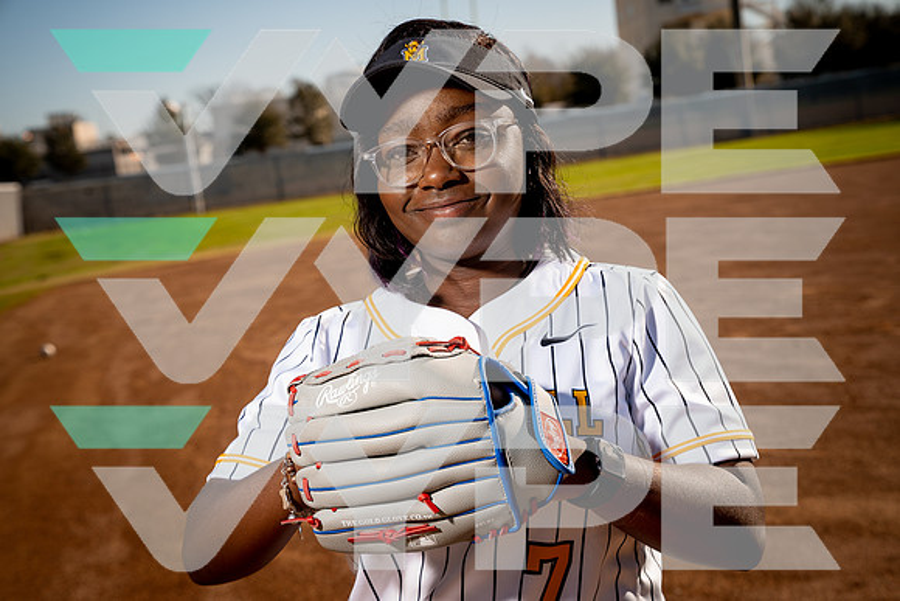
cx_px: 450
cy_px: 300
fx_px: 1675
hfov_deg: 30.1
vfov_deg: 20.3
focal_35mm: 67
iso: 100
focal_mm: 67
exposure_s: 1/250
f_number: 7.1
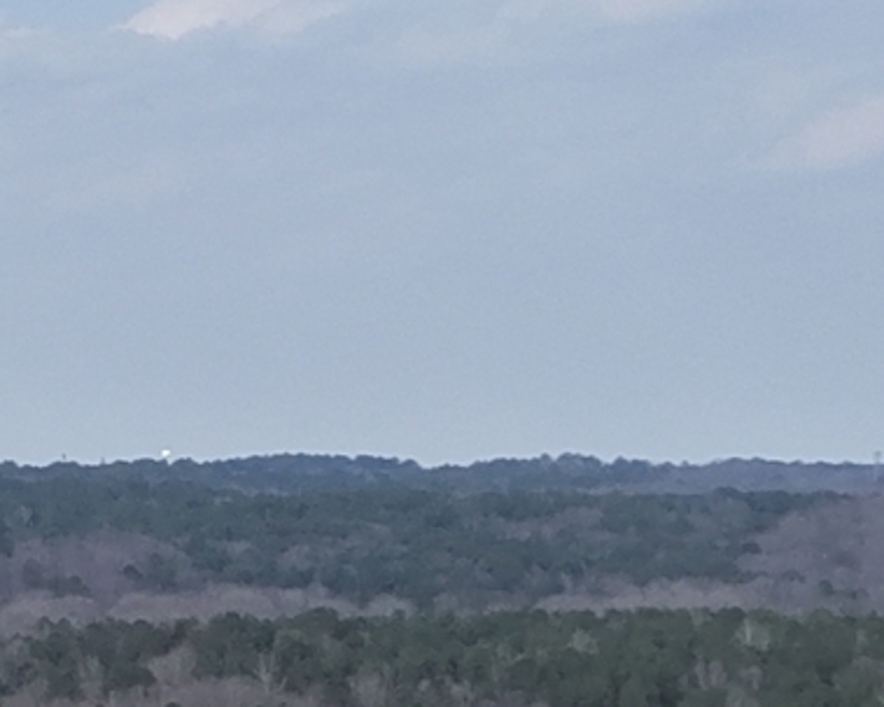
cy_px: 443
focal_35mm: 182
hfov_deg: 8.1
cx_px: -2193
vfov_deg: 8.5
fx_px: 4760
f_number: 1.8
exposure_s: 1/4000
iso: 280
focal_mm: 8.67
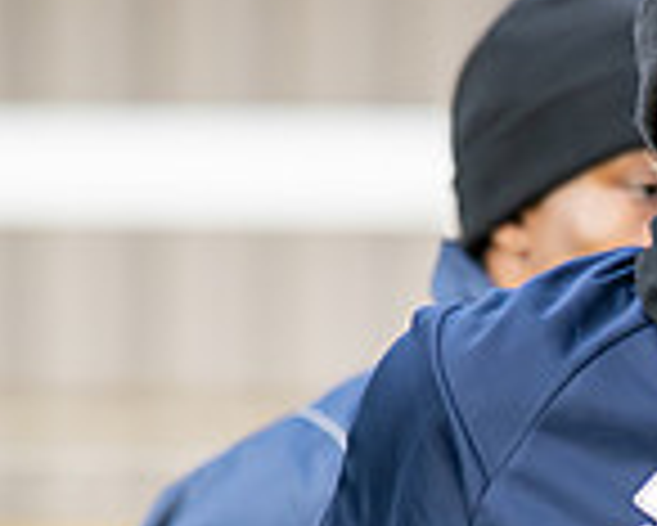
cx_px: 1189
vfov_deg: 1.6
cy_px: 570
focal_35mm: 980
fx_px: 19069
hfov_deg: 2.0
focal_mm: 135
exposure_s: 1/3200
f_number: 1.8
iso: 400
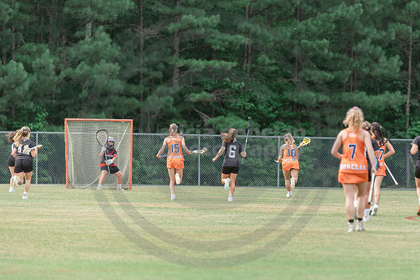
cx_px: 295
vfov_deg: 4.9
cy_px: 147
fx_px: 3278
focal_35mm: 281
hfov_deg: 7.3
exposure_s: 1/500
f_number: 2.8
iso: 250
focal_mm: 200
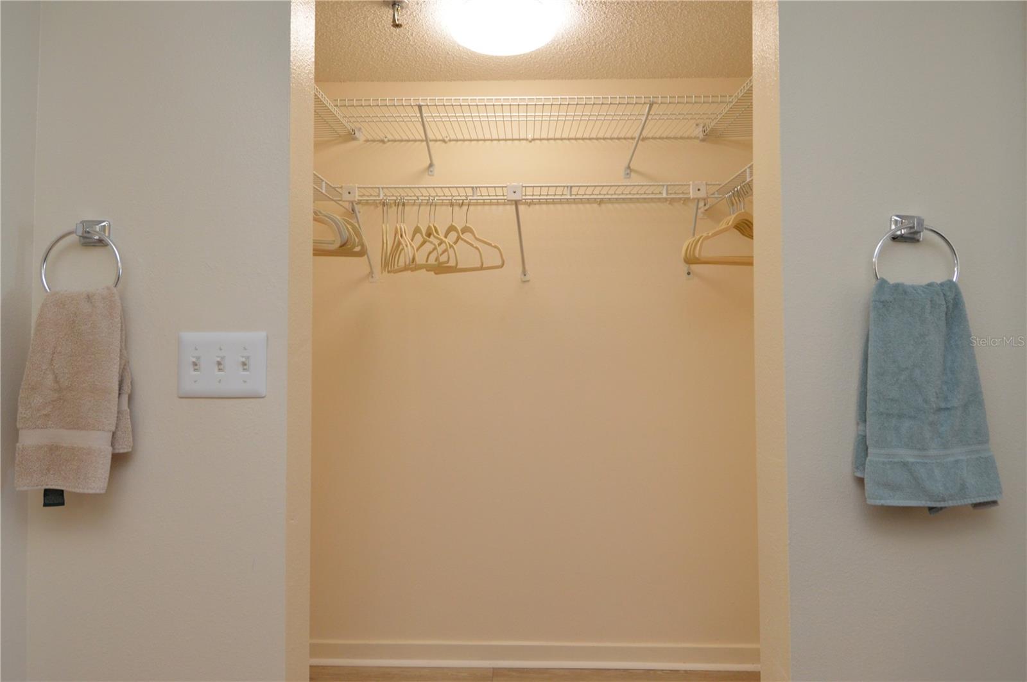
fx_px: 513
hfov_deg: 90.1
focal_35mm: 18
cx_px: 514
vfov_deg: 67.3
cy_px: 341
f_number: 4.5
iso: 400
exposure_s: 1/80
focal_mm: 12
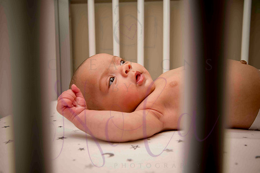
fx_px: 274
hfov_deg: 50.7
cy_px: 86
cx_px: 130
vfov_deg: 35.1
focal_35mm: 38
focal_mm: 38
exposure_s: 1/200
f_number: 8
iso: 800
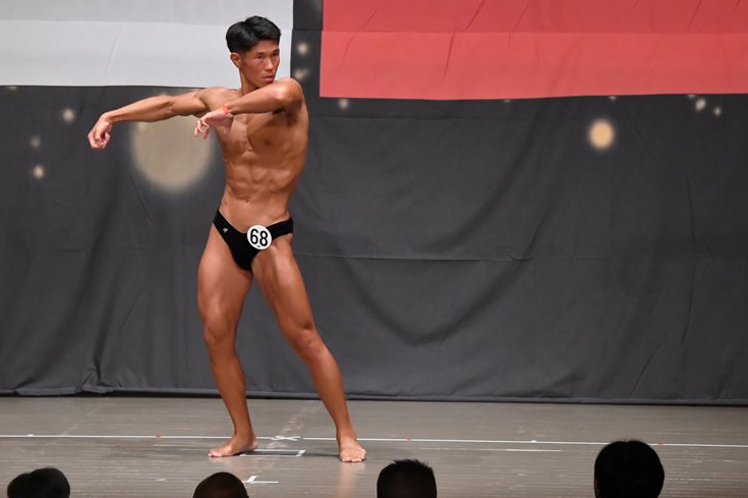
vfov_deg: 6.4
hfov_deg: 9.7
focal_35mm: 213
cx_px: 372
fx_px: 4423
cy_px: 253
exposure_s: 1/400
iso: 6400
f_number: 5.6
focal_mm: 135
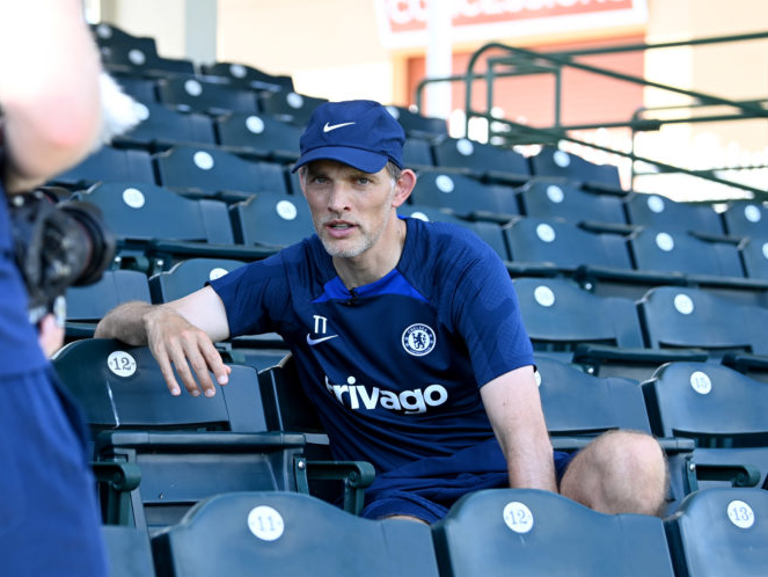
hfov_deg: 19.6
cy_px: 288
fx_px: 2220
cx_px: 335
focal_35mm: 100
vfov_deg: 14.8
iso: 400
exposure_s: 1/500
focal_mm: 92
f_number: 4
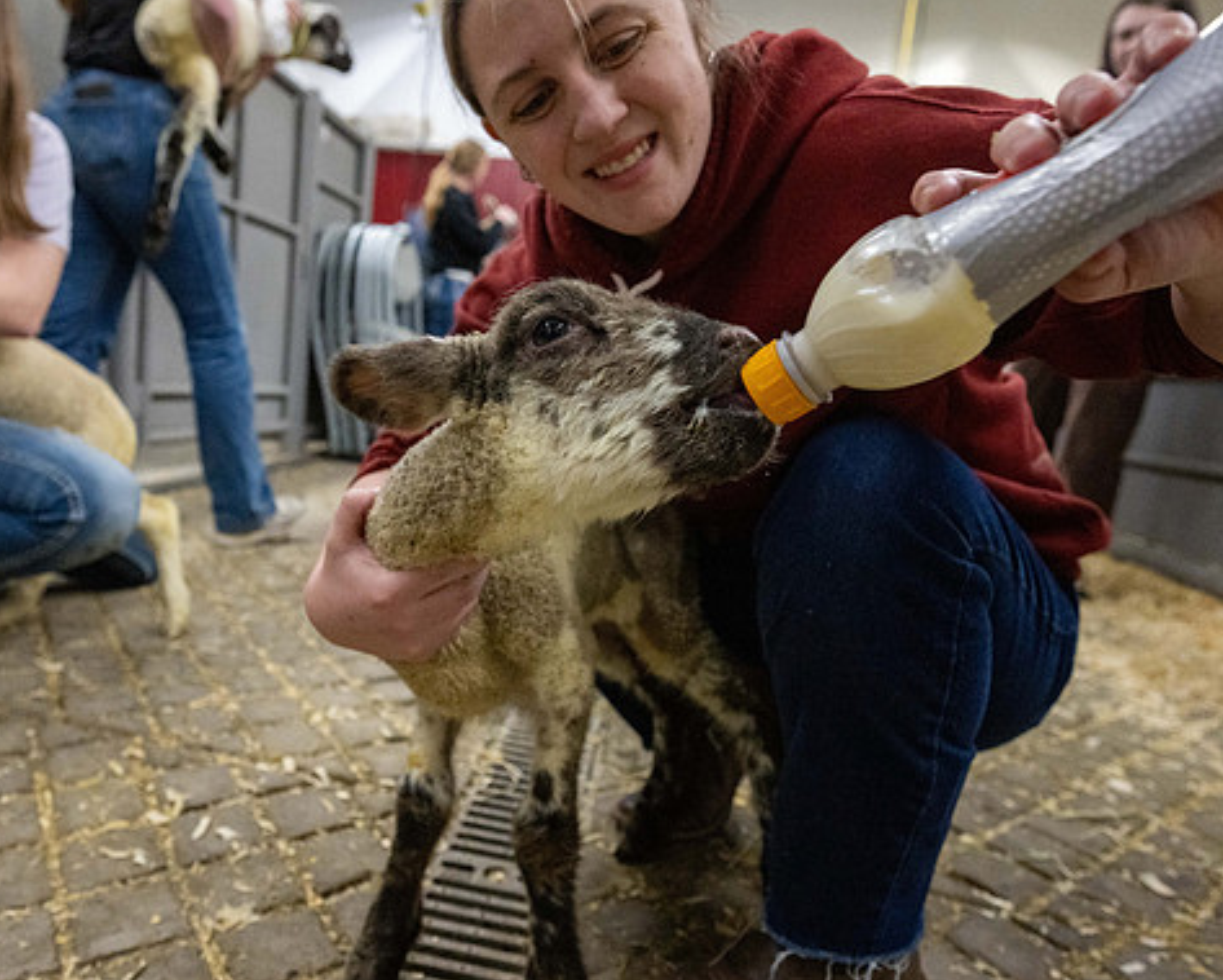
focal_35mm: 23
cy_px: 493
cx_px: 548
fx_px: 833
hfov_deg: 72.4
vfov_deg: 60.9
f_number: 4
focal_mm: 20
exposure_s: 1/500
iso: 8000
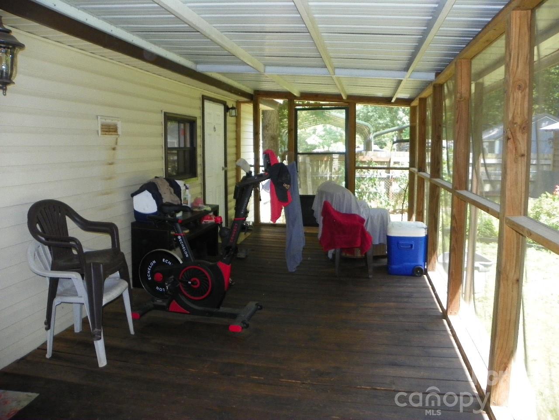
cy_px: 210
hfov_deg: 67.3
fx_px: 420
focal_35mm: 26
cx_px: 280
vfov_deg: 53.1
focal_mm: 4.6
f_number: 2.8
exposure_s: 1/125
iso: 200
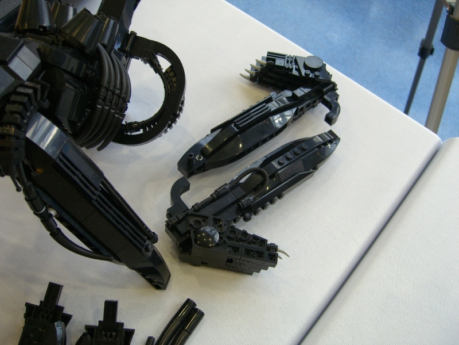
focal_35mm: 38
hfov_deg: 49.0
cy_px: 172
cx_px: 230
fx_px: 504
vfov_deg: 37.7
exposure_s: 1/30
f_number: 2.8
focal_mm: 7.9
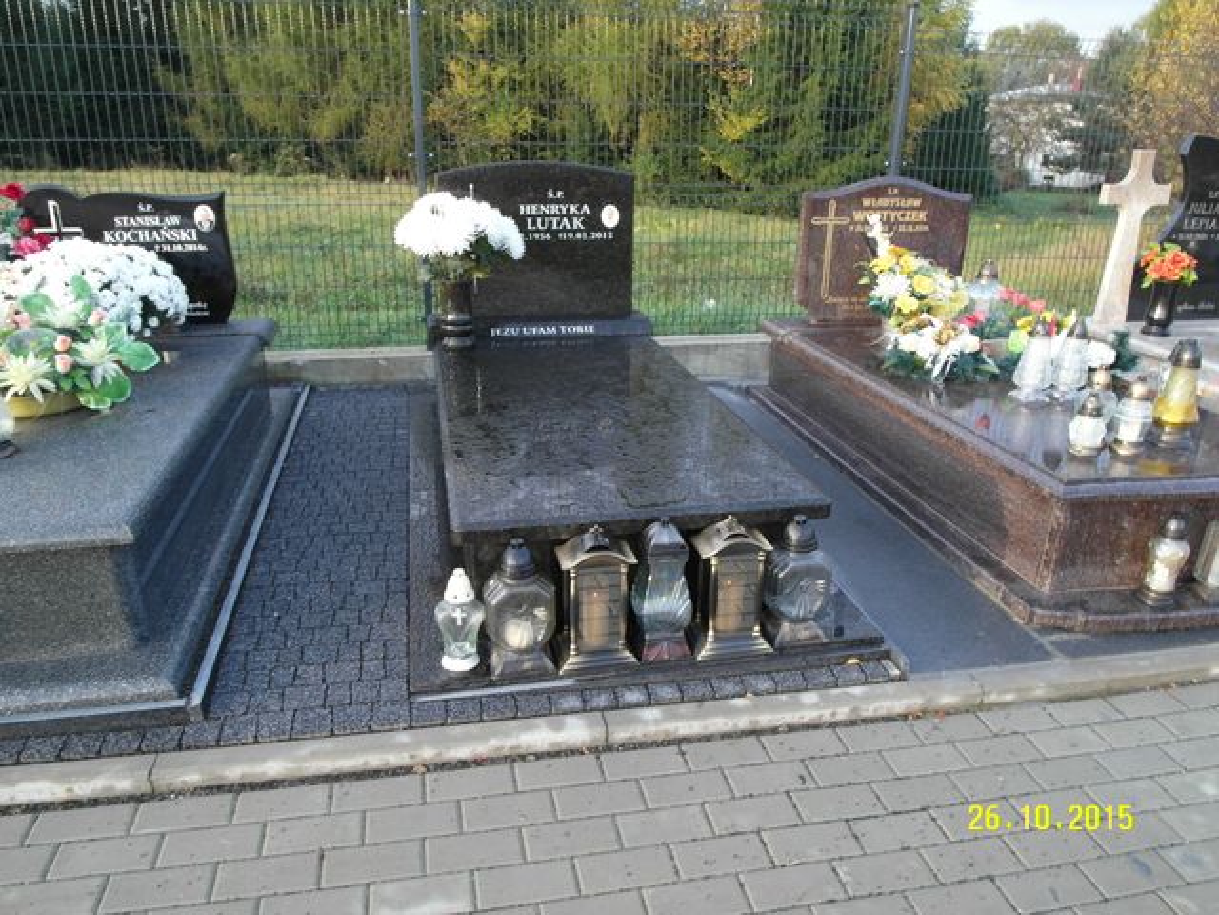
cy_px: 458
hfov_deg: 71.6
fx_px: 845
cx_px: 610
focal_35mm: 24
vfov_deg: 56.8
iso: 100
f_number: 3.4
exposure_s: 1/60
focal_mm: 5.2
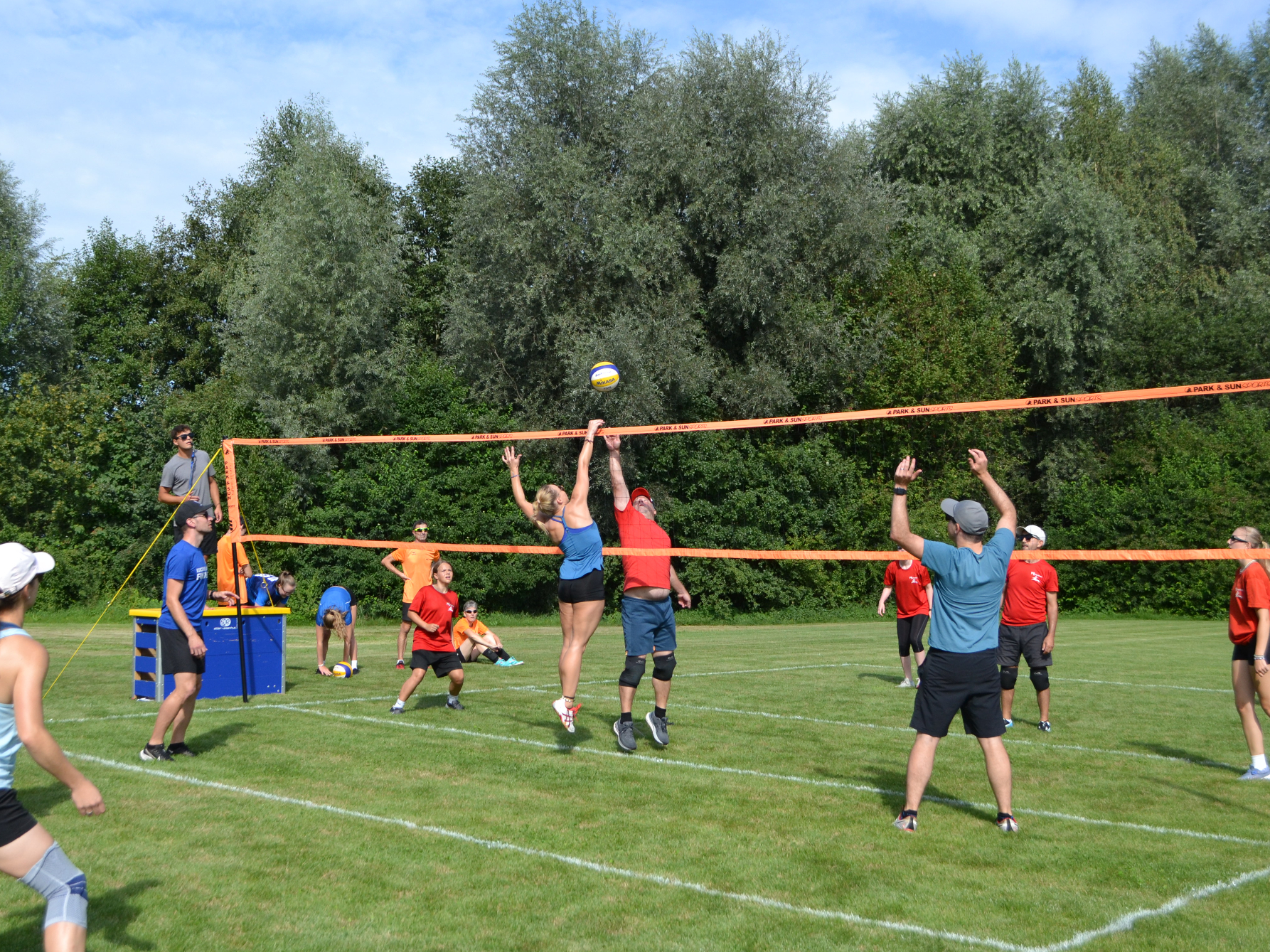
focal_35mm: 43
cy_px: 484
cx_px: 596
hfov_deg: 43.8
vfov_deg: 33.6
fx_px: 1577
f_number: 5.6
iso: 400
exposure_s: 1/1250
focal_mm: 26
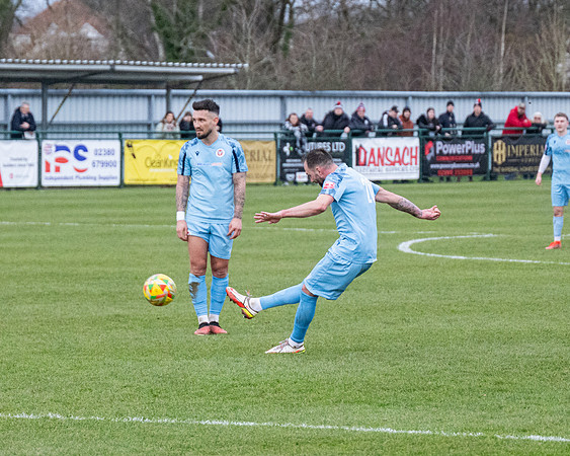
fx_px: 4674
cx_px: 312
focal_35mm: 277
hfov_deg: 7.0
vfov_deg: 5.6
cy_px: 315
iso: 2000
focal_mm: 115
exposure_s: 1/1250
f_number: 4
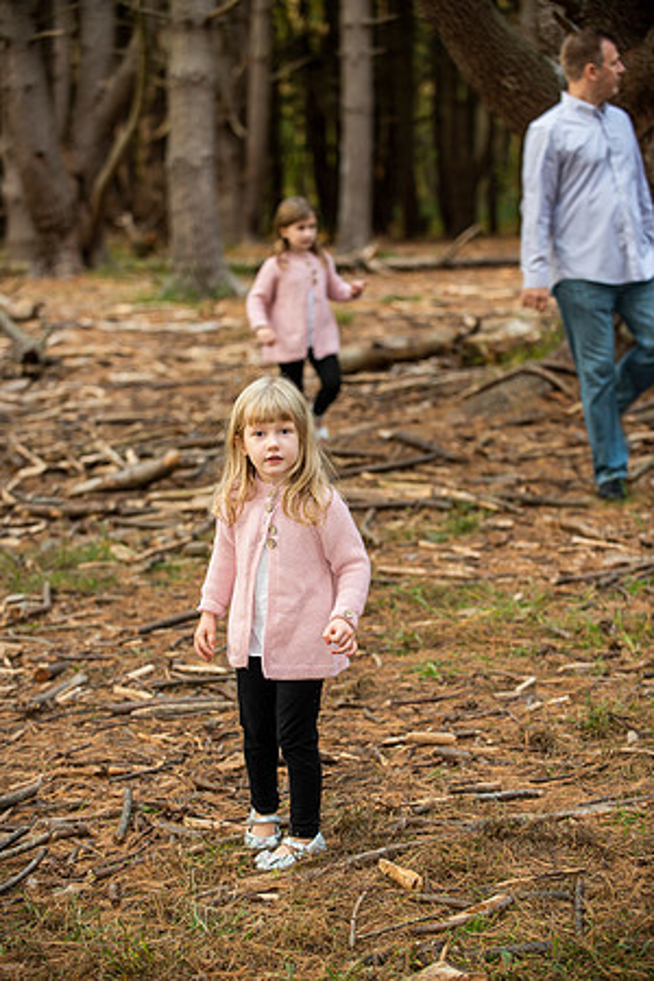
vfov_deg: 21.5
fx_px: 2589
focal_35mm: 95
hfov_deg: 14.4
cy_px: 490
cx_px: 327
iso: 250
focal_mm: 95
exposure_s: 1/60
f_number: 3.5
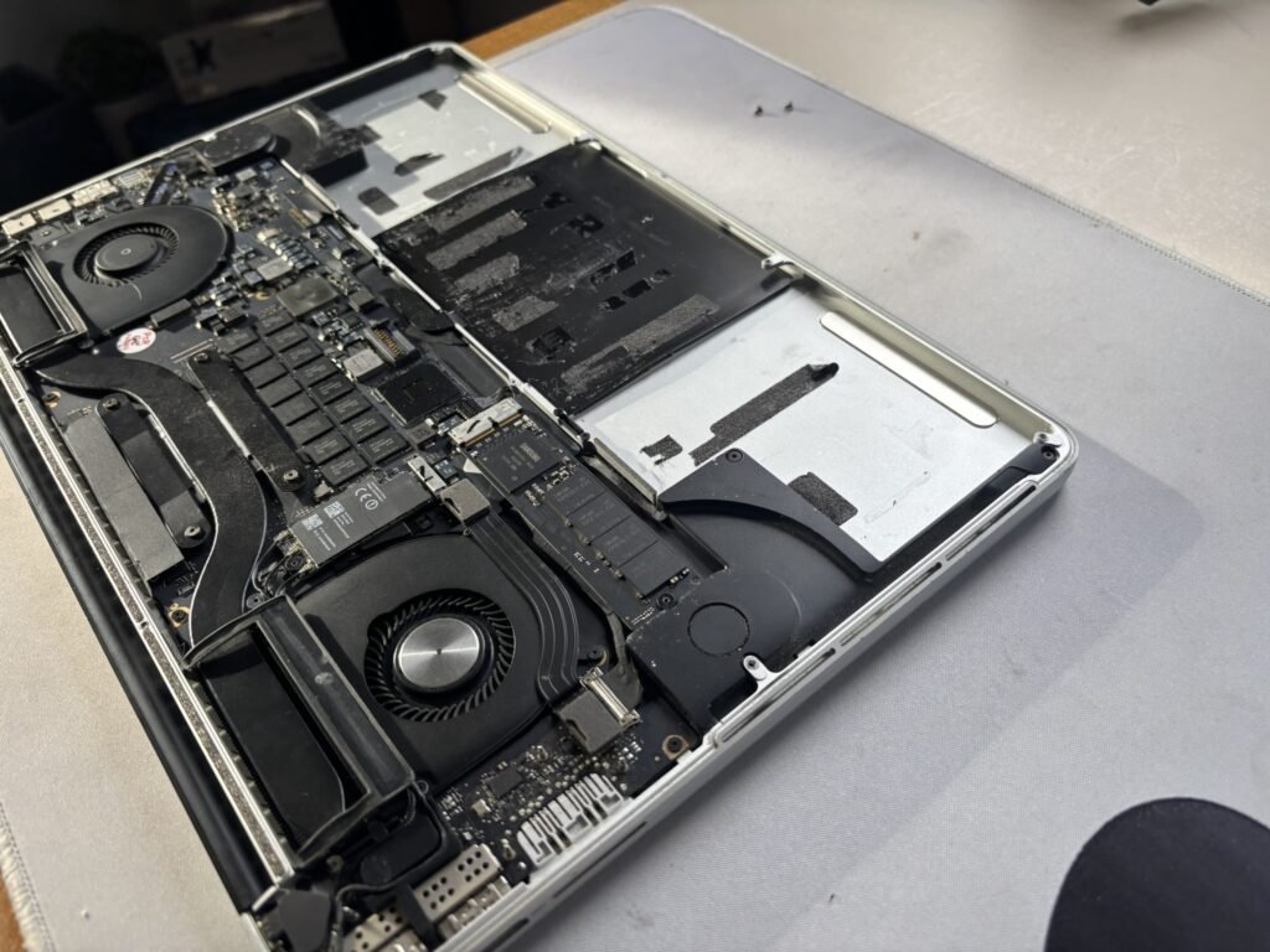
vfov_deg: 53.1
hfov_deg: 67.3
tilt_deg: -50.6
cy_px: 476
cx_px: 635
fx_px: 954
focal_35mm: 26
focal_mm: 5.96
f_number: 1.6
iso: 50
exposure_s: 1/121
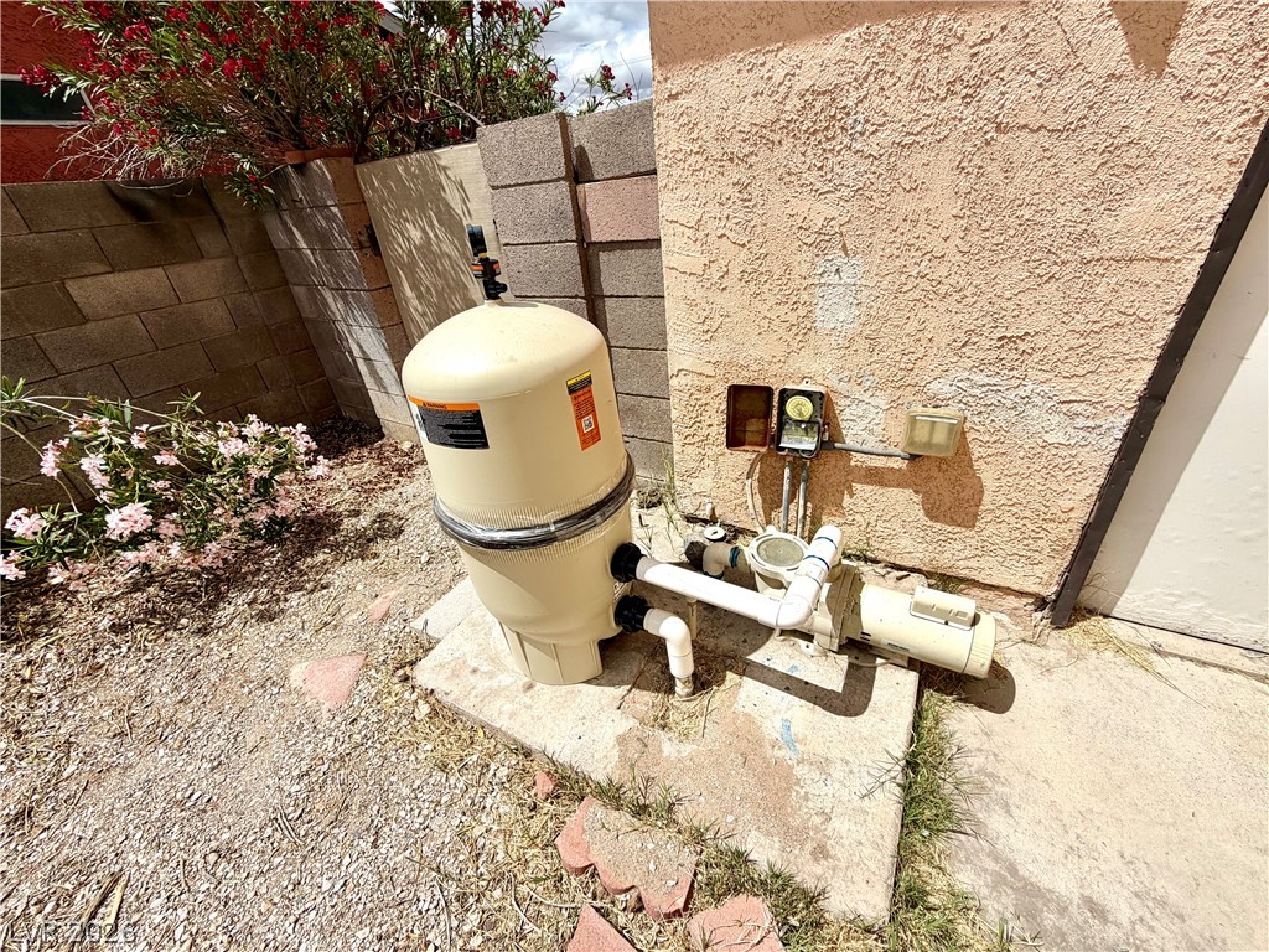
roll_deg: +5.9
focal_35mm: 14
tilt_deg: -30.0
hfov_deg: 102.1
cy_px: 476
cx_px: 634
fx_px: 513
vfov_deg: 85.7
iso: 20
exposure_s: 1/2092
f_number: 2.2
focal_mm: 2.22
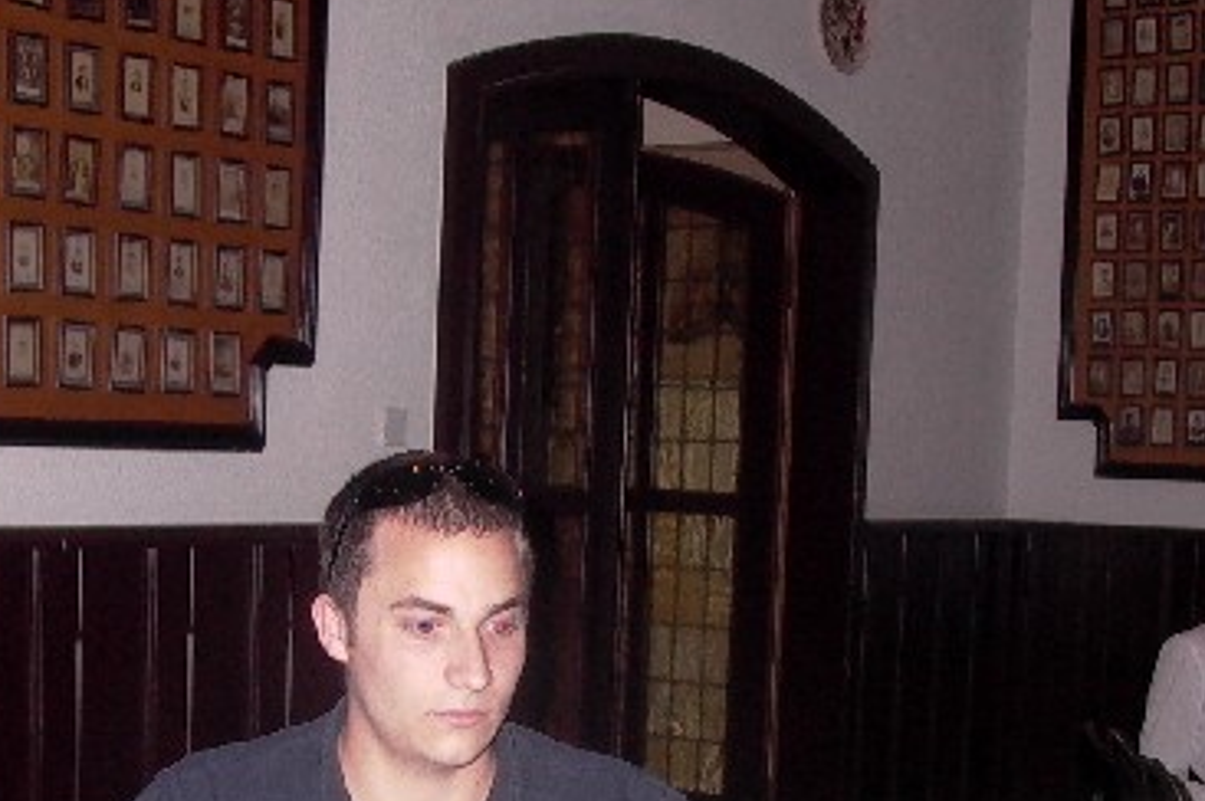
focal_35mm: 69
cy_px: 630
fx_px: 2307
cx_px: 529
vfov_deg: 19.5
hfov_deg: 29.2
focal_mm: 8.19
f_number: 2.13
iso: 100
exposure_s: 1/64.2
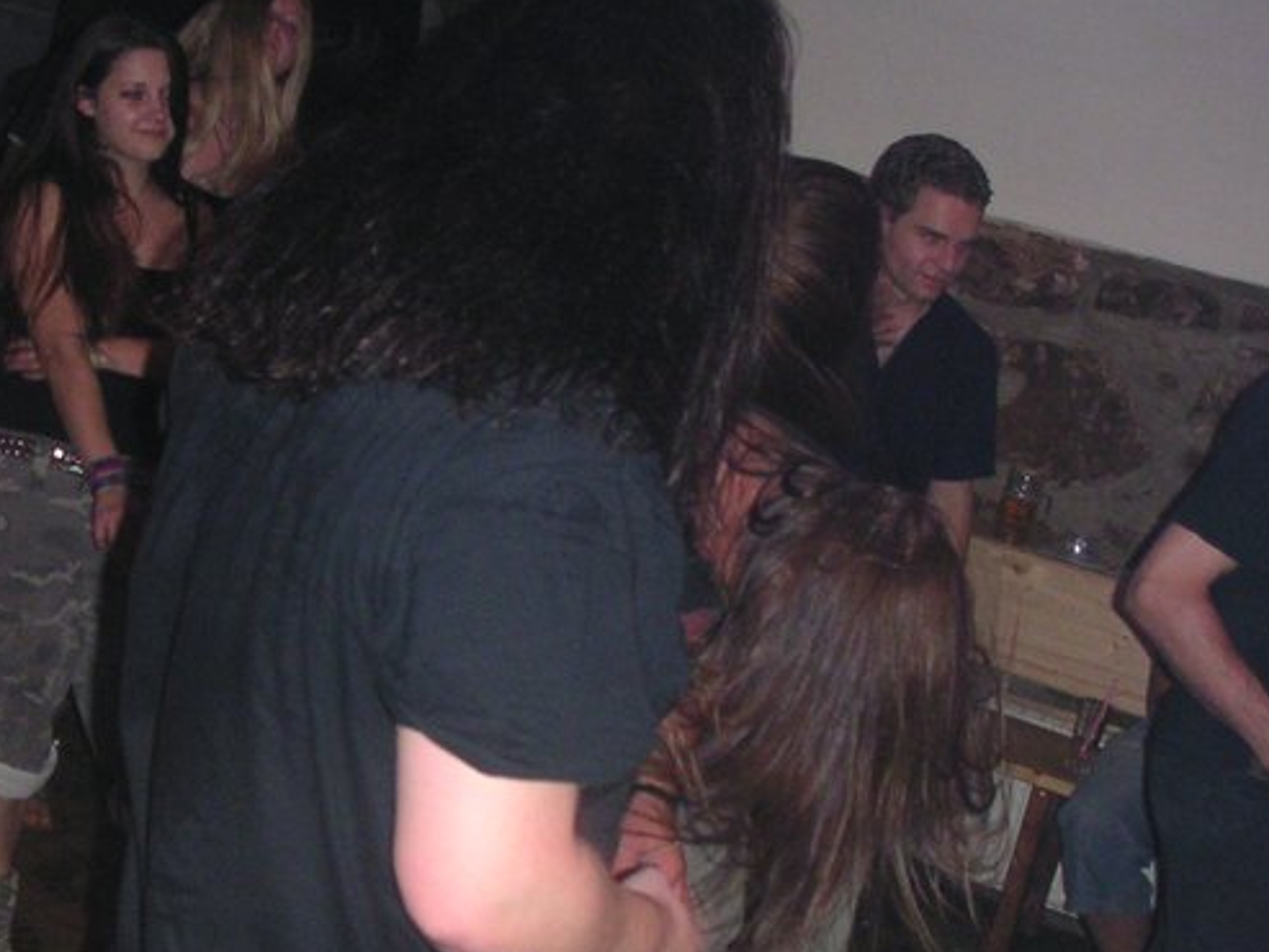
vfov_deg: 24.4
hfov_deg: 31.7
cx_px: 358
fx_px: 2200
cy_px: 461
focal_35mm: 60
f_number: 2.8
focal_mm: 5.7
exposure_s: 1/45
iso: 160
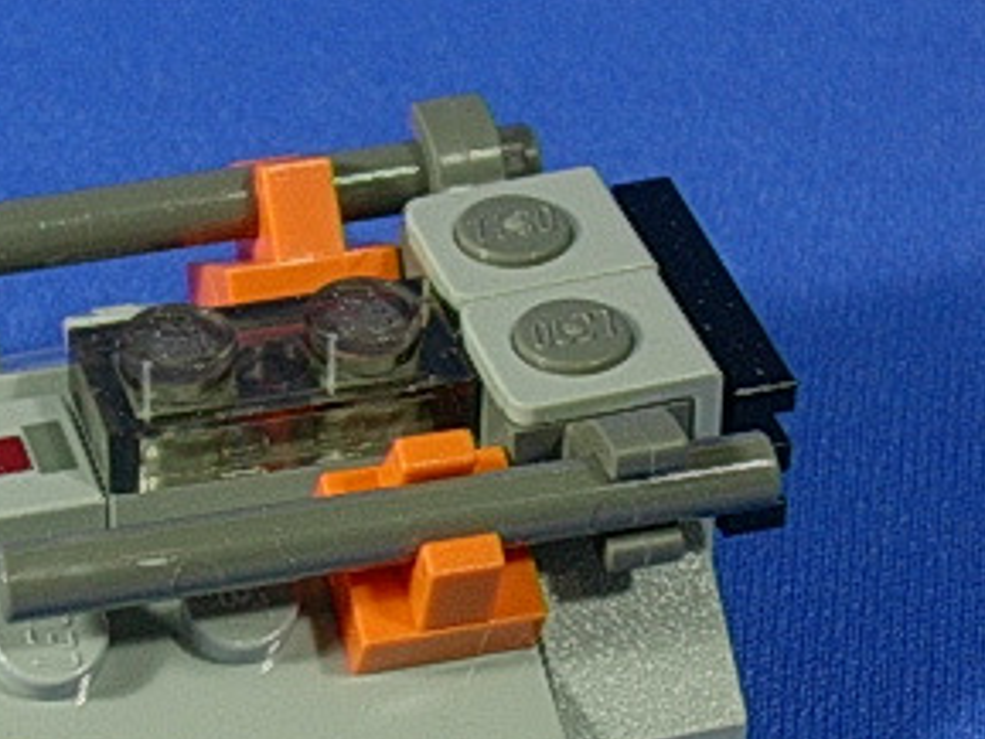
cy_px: 433
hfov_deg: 11.9
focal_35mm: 166
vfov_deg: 8.9
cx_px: 249
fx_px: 4726
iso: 70
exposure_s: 1/8.4
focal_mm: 11.3
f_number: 3.8
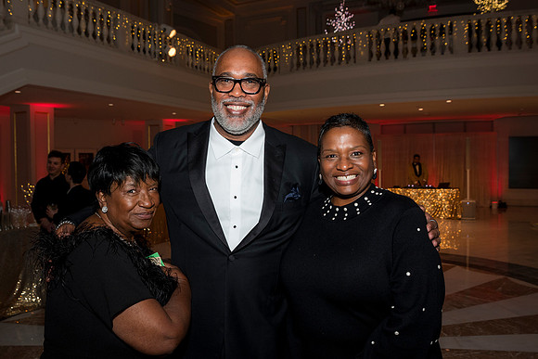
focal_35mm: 32
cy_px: 176
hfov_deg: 57.9
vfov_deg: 40.6
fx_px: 485
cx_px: 240
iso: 800
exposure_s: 1/125
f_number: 5
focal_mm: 26
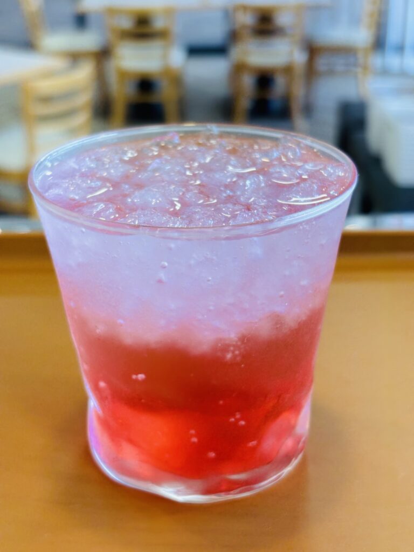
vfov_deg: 36.8
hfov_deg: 28.0
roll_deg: -0.4
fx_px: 829
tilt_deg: -26.6
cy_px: 276
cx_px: 207
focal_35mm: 52
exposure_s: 1/60
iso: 25
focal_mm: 5.96
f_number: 1.6
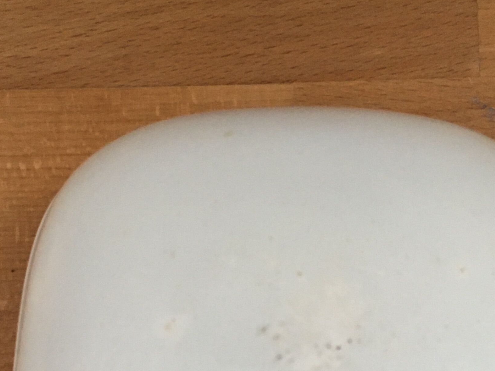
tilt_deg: -86.6
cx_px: 293
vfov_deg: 20.0
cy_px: 338
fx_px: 1030
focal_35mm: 72
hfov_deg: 27.0
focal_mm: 4.15
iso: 160
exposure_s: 1/33
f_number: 2.2
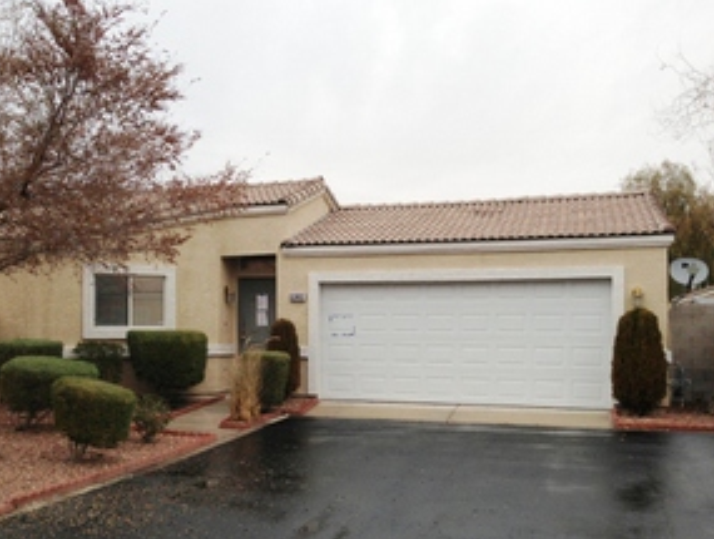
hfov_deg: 46.7
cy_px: 318
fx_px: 827
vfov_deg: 36.0
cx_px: 328
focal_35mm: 40
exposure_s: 1/1085
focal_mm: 4.13
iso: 50
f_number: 2.4
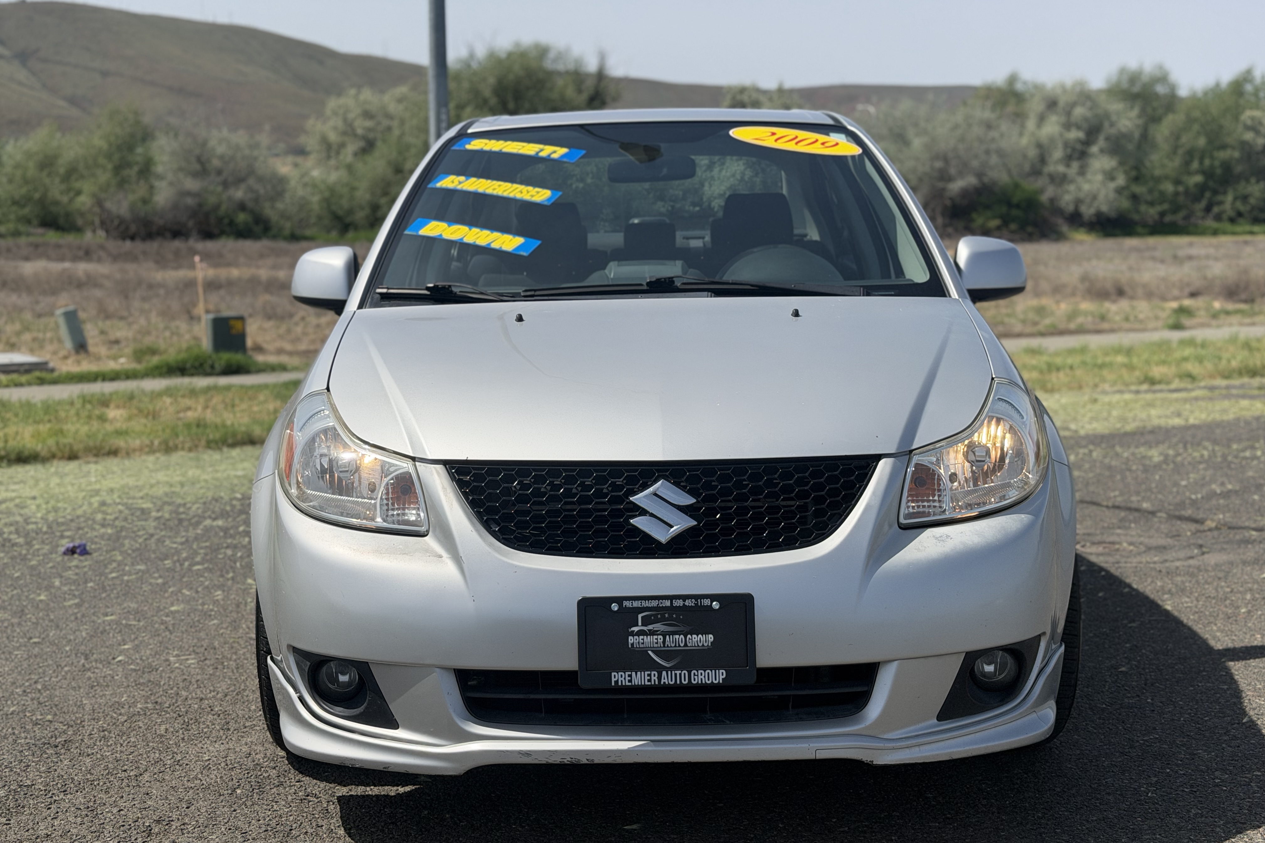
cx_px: 633
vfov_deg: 27.0
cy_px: 415
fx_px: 1757
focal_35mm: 50
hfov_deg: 39.6
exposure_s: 1/7143
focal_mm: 6.76
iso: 64
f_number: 1.78
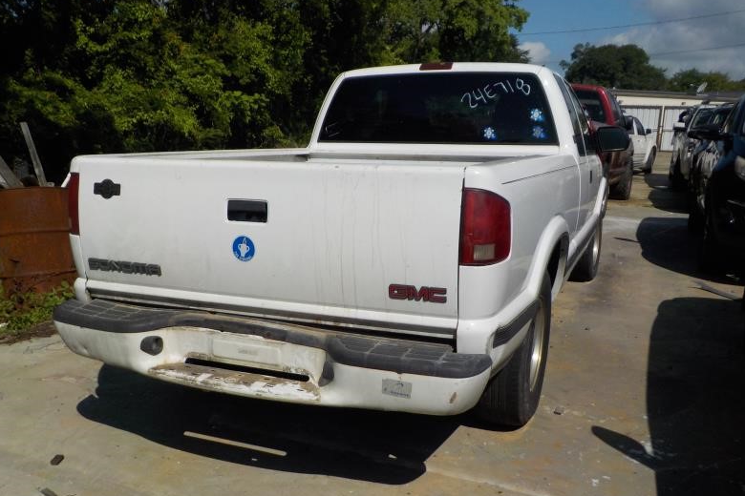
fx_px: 662
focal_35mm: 32
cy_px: 274
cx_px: 367
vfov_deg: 41.1
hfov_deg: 58.7
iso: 125
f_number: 6.6
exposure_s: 1/1000
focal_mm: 4.1
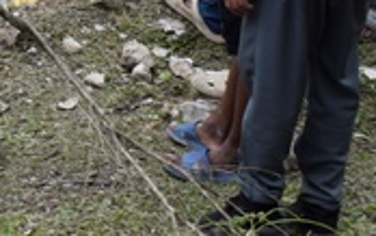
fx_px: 2383
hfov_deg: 8.4
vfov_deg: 5.6
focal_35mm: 232
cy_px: -199
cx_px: -467
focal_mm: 23
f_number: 8
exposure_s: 1/250
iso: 400
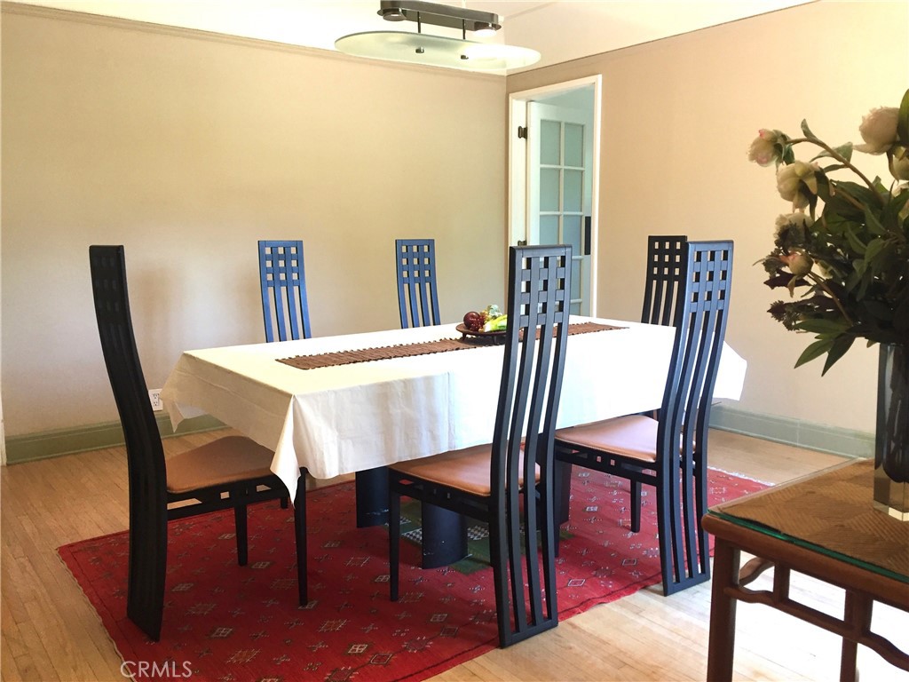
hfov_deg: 61.7
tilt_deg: -8.7
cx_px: 454
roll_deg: -0.7
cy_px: 341
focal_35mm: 29
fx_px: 762
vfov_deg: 48.2
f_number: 2.2
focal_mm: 4.15
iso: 50
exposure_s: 1/30
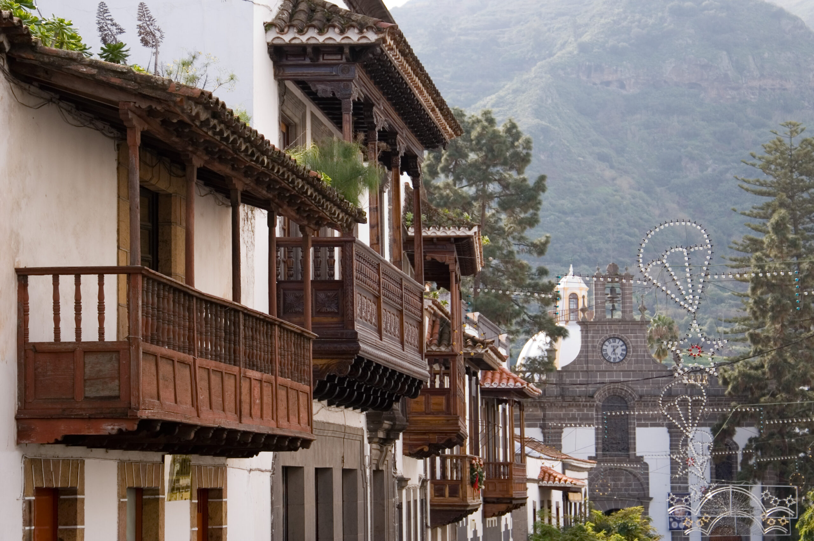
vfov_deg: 15.2
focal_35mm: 90
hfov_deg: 22.6
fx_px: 2033
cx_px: 407
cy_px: 270
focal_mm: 60
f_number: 5.6
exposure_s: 1/160
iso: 100
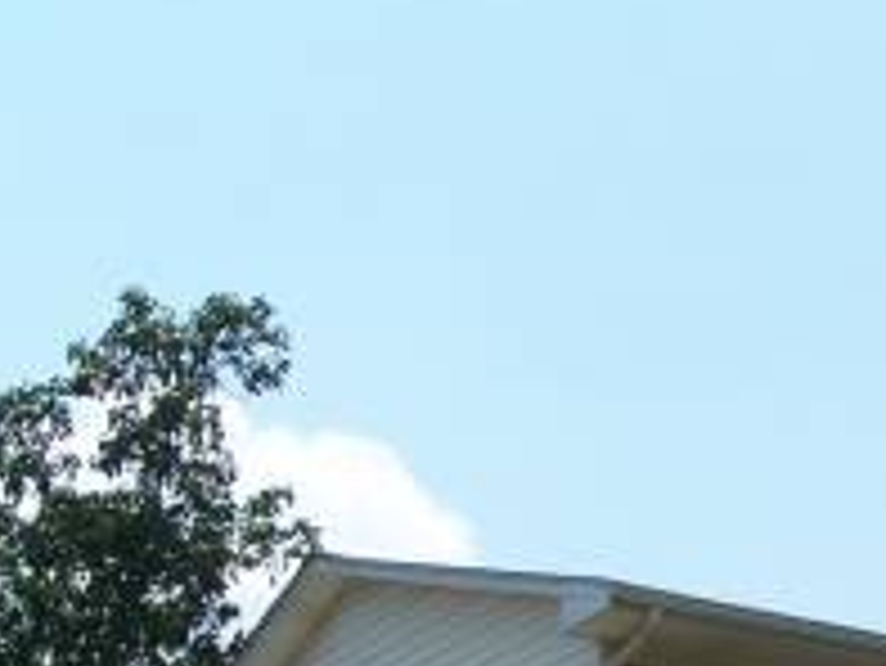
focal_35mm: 132
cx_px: 1059
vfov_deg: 11.1
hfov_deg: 14.5
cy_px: 688
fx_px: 3381
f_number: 4
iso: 80
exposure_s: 1/1000
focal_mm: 8.5
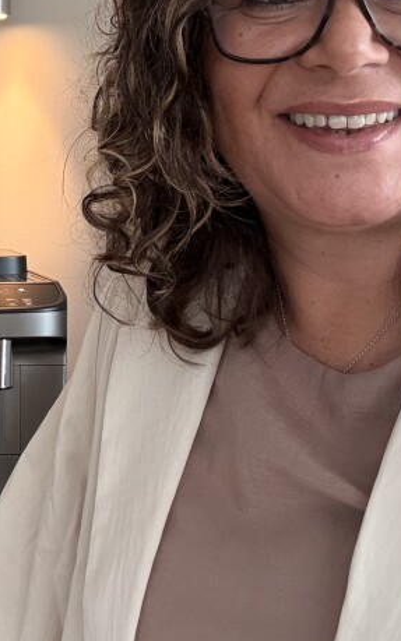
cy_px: 196
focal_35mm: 51
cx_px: 18
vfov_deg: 38.9
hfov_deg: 24.4
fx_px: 891
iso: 250
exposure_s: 1/33
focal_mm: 2.69
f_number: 1.9
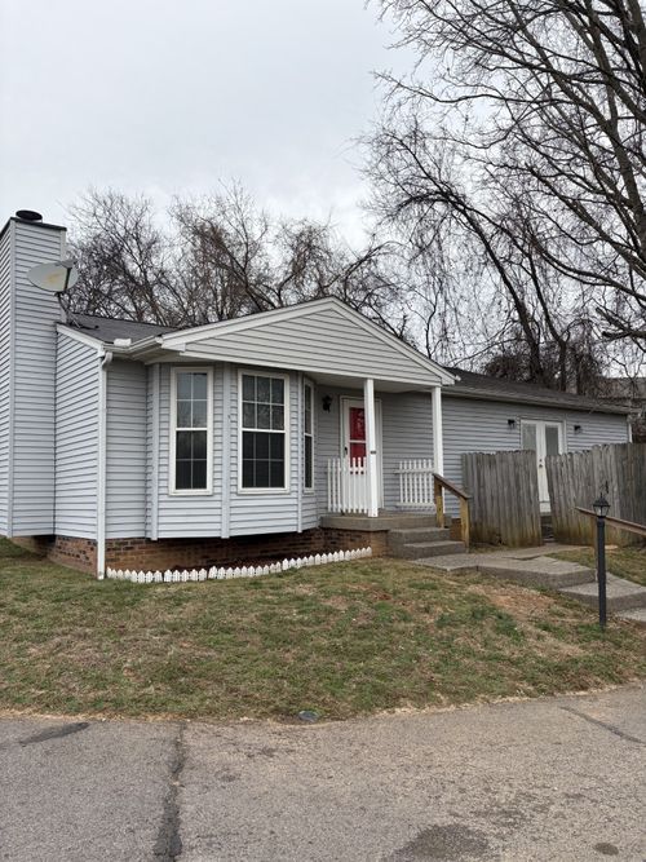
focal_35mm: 26
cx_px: 323
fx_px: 647
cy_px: 431
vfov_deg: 67.3
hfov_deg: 53.0
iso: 50
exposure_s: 1/1667
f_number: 1.6
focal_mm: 5.96
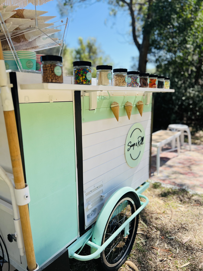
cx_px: 102
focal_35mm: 26
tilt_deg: -10.6
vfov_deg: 67.3
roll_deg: +0.7
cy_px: 136
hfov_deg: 53.1
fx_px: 203
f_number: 1.5
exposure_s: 1/1901
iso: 50
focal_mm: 5.7
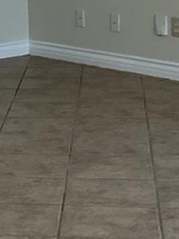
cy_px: -48
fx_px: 1090
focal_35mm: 158
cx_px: -70
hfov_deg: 9.2
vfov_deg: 12.2
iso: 32
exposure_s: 1/164
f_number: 1.8
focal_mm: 3
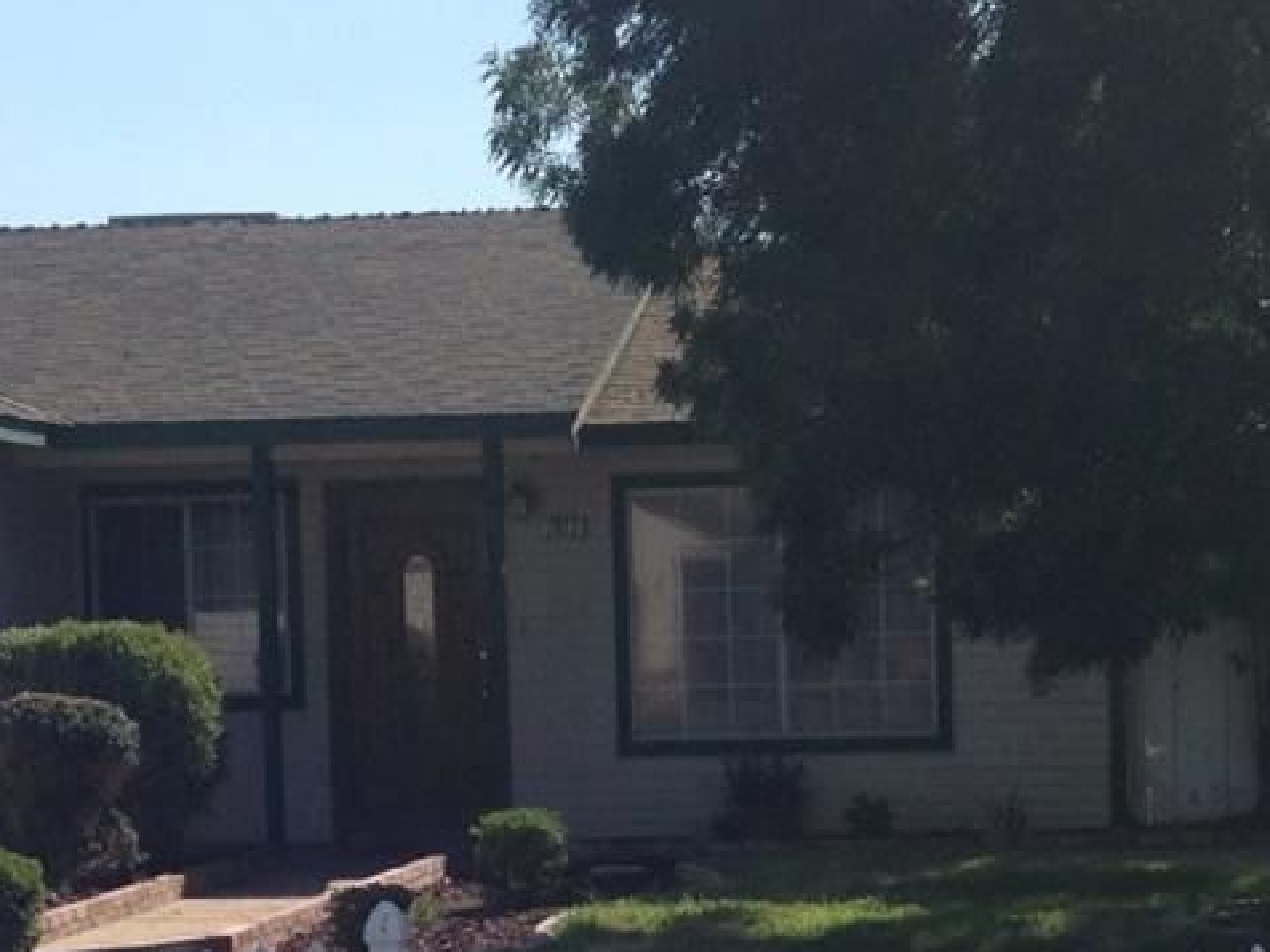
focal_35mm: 104
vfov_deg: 14.0
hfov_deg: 18.9
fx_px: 3816
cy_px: 941
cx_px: 627
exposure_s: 1/1506
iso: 50
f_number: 2.4
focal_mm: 4.12
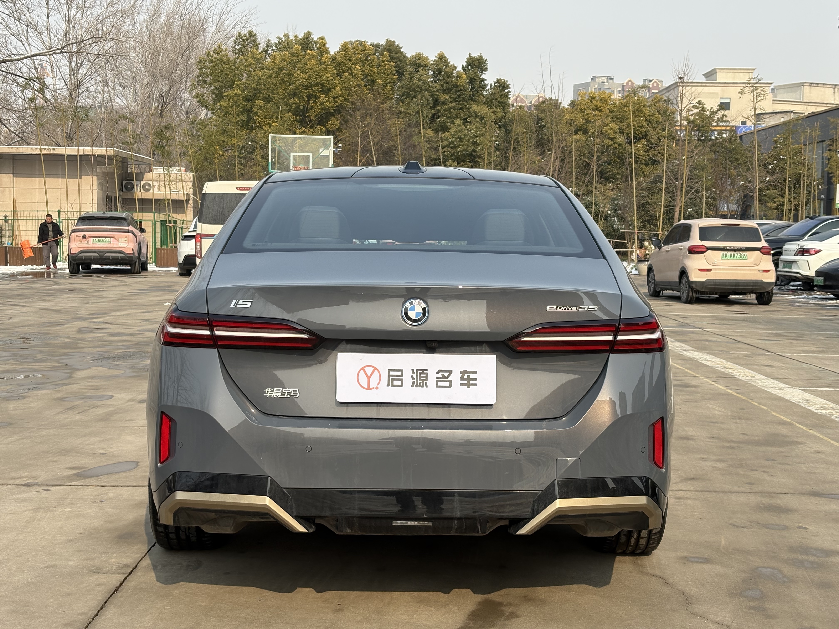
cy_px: 314
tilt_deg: -3.7
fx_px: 1260
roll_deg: -0.2
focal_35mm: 52
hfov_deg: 36.8
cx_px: 420
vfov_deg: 28.0
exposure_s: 1/2283
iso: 32
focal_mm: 5.96
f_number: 1.6
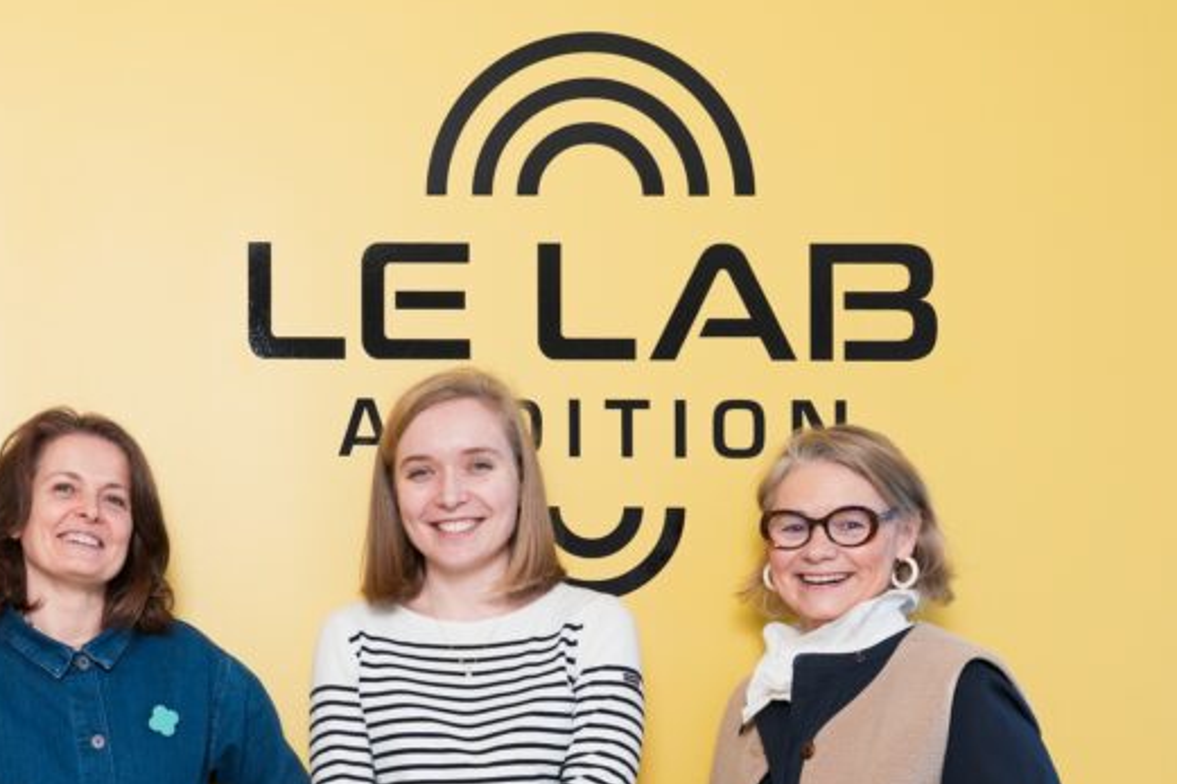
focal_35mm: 57
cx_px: 113
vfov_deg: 23.0
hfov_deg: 33.0
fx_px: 1876
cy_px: 713
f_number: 5
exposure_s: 1/50
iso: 320
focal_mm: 29.2
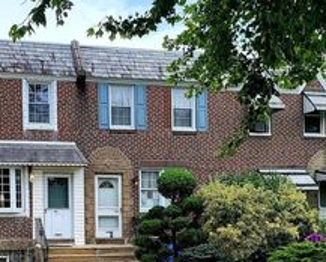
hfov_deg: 28.8
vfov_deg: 23.2
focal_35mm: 64
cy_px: 242
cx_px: 60
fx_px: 618
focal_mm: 5
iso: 40
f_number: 1.8
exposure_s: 1/1429
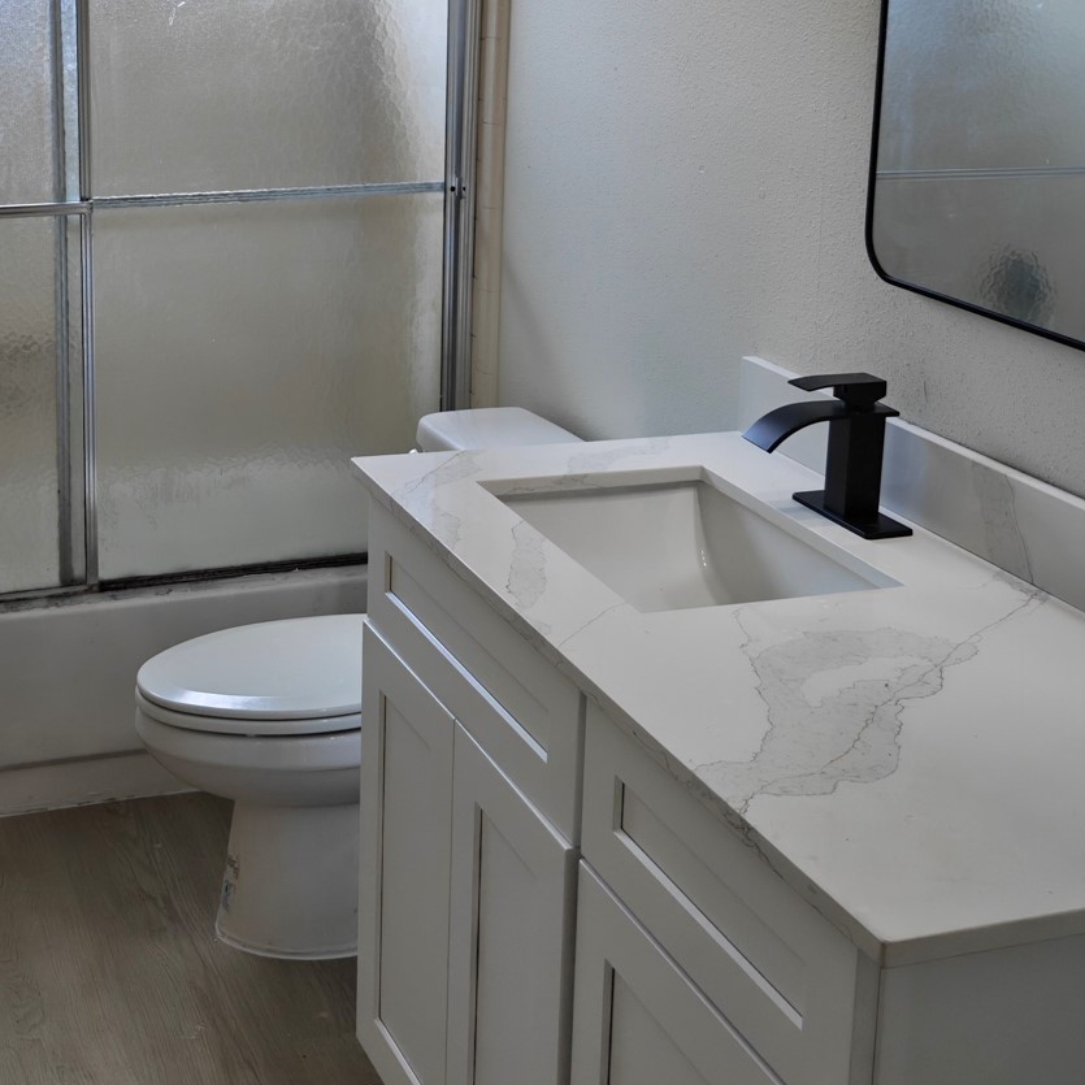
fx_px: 1844
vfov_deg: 31.9
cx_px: 291
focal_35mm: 52
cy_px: 208
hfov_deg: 32.3
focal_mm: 6.57
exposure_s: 1/417
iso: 50
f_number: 1.68
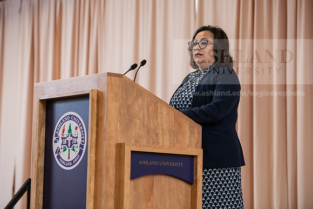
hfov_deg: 18.3
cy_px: 104
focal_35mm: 112
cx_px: 156
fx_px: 974
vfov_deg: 12.2
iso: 1600
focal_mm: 112
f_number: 3.2
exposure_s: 1/200
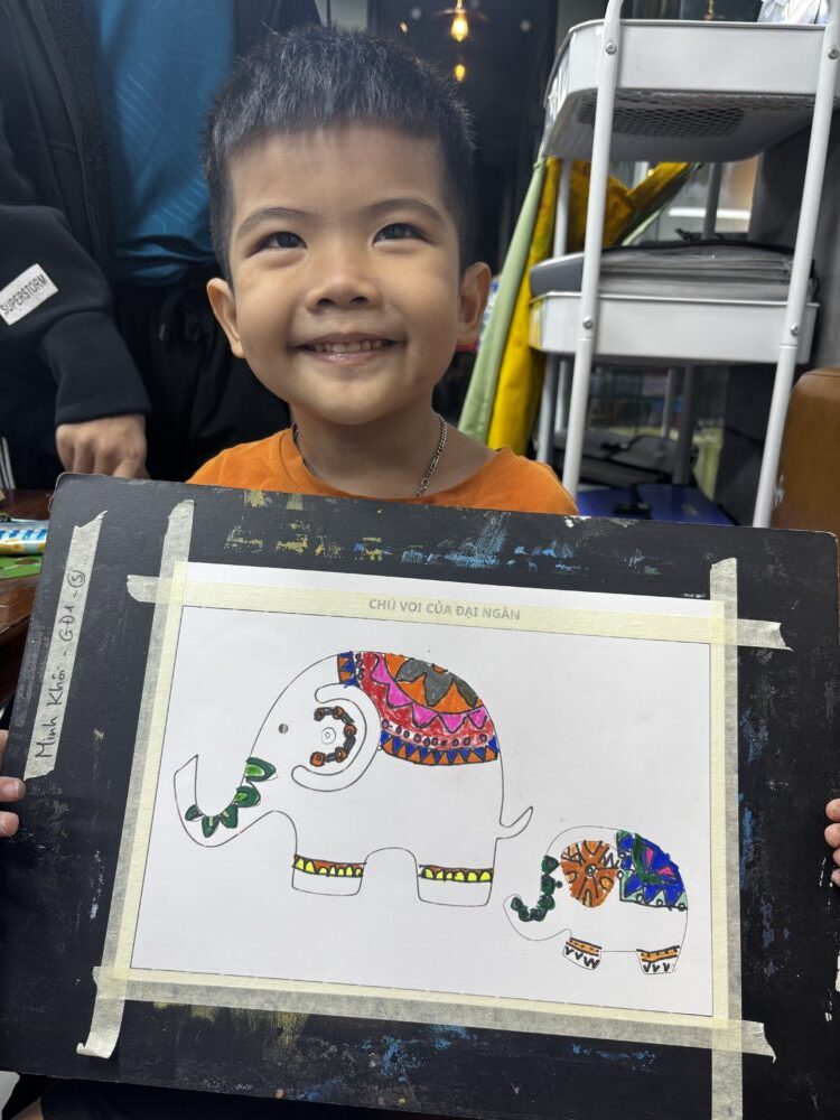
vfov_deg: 67.3
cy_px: 560
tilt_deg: -15.3
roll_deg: -2.0
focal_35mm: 26
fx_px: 841
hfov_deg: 53.1
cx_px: 420
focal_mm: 5.96
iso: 80
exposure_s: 1/100
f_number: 1.6
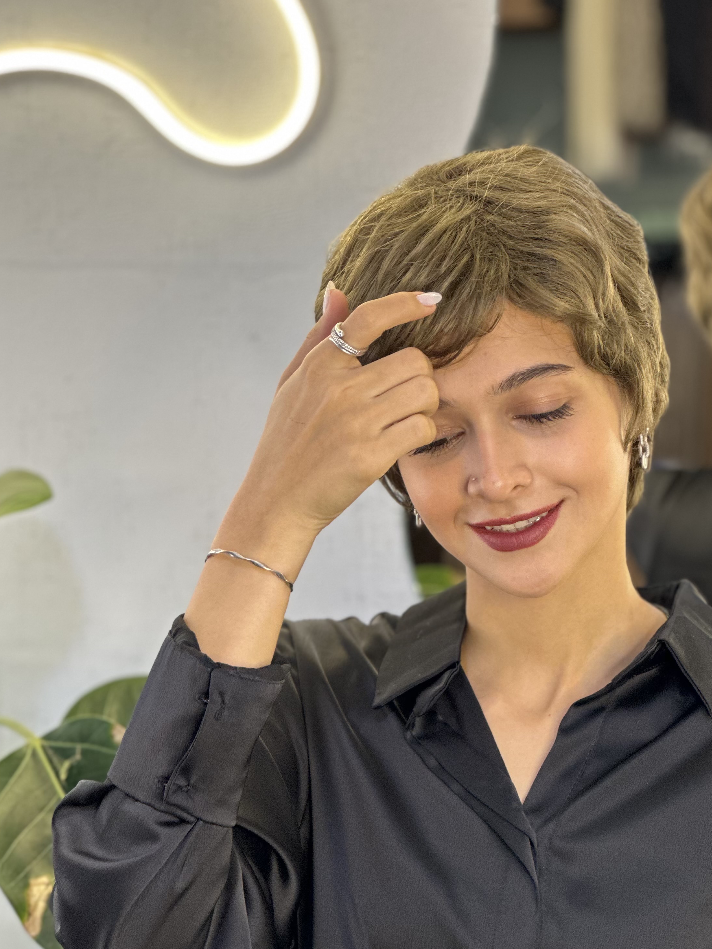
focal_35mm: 106
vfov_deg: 18.5
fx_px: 2907
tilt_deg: -7.4
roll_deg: +0.0
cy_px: 531
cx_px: 449
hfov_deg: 14.0
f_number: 2.8
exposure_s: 1/33
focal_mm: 9
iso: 125
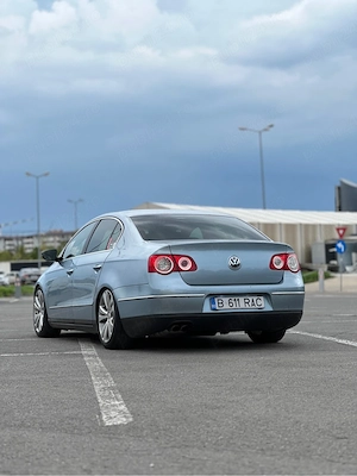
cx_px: 178
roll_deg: +1.4
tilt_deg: +3.6
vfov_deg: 25.3
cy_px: 238
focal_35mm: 77
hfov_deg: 19.1
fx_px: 1059
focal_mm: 9
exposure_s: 1/227
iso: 25
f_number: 2.8
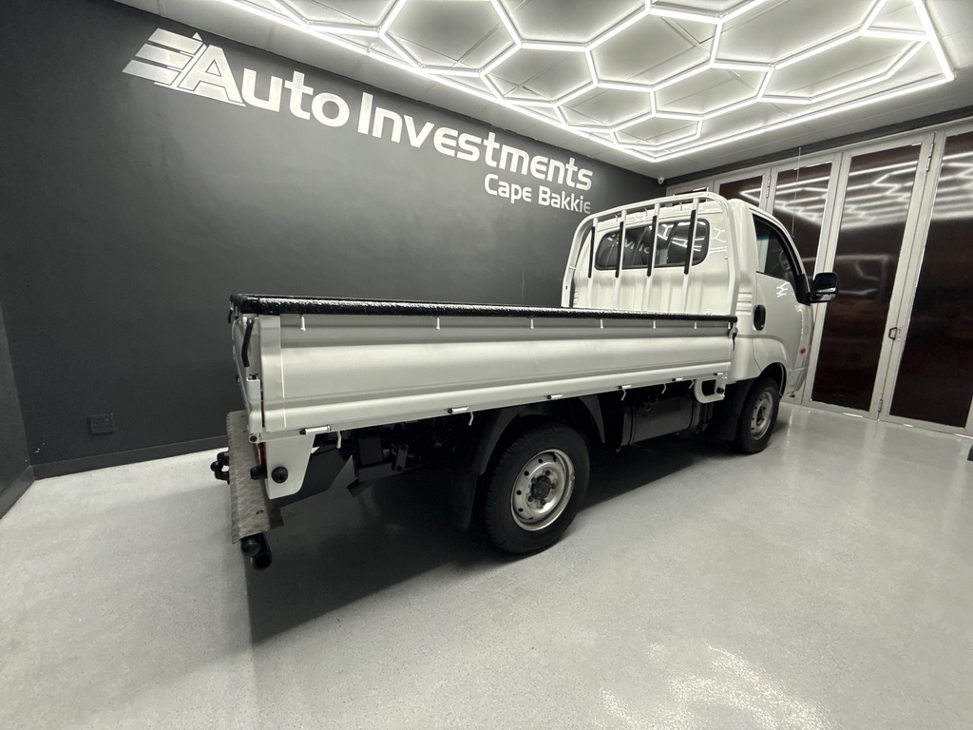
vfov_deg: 85.7
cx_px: 486
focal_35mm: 14
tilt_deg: -9.1
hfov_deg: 102.1
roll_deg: -1.3
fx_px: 394
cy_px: 365
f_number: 2.2
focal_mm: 2.22
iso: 250
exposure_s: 1/100
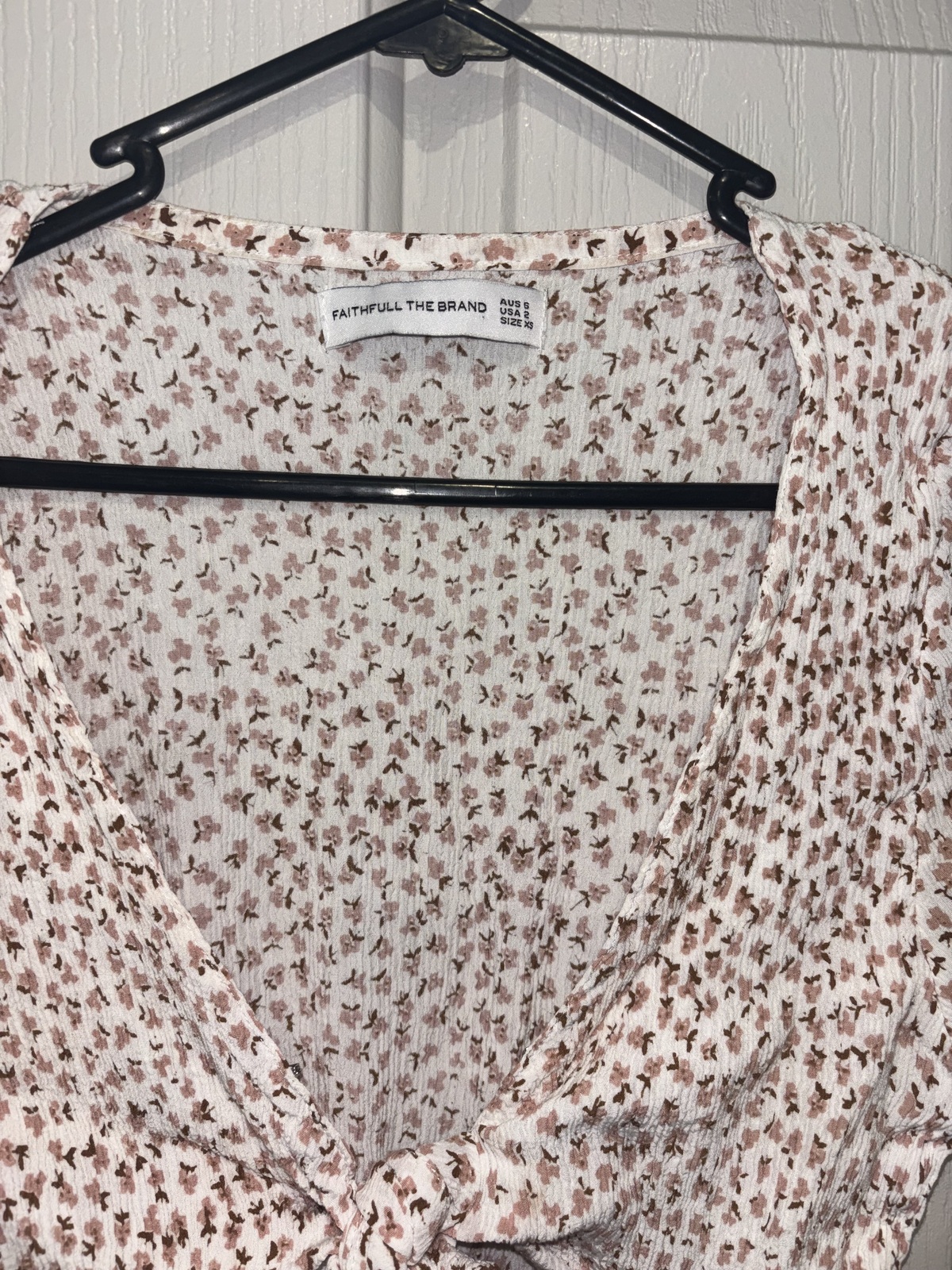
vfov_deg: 67.3
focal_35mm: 26
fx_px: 953
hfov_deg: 53.1
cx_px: 476
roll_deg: -2.0
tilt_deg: -4.0
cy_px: 635
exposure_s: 1/59
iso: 32
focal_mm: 5.96
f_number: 1.6
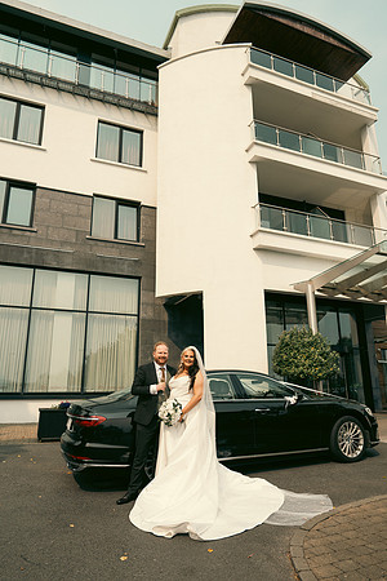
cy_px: 290
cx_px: 194
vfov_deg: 73.7
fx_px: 387
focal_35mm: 24
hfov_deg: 53.1
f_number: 3.5
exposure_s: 1/500
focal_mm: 24
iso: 125
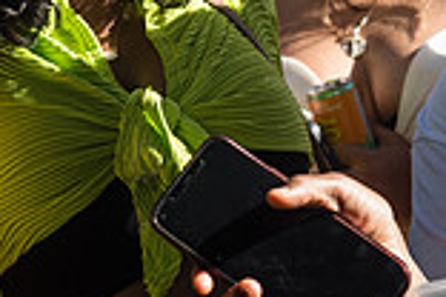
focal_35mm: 130
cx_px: 143
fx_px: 1610
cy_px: -93
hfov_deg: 15.7
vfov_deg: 10.3
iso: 250
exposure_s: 1/1250
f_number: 3.5
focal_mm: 35
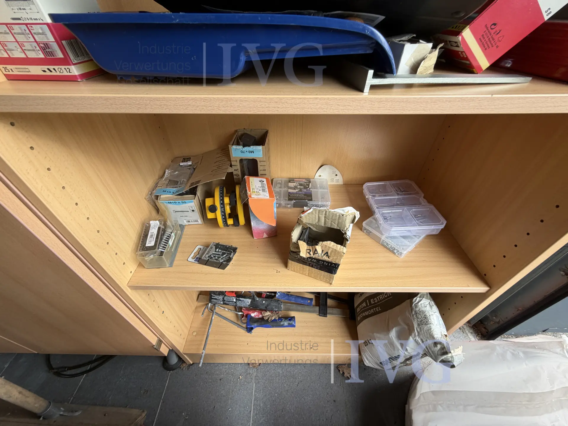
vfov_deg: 85.7
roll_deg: +1.4
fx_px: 230
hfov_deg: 102.1
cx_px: 284
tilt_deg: -44.5
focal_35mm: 14
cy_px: 213
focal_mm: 2.22
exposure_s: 1/121
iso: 50
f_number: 2.2
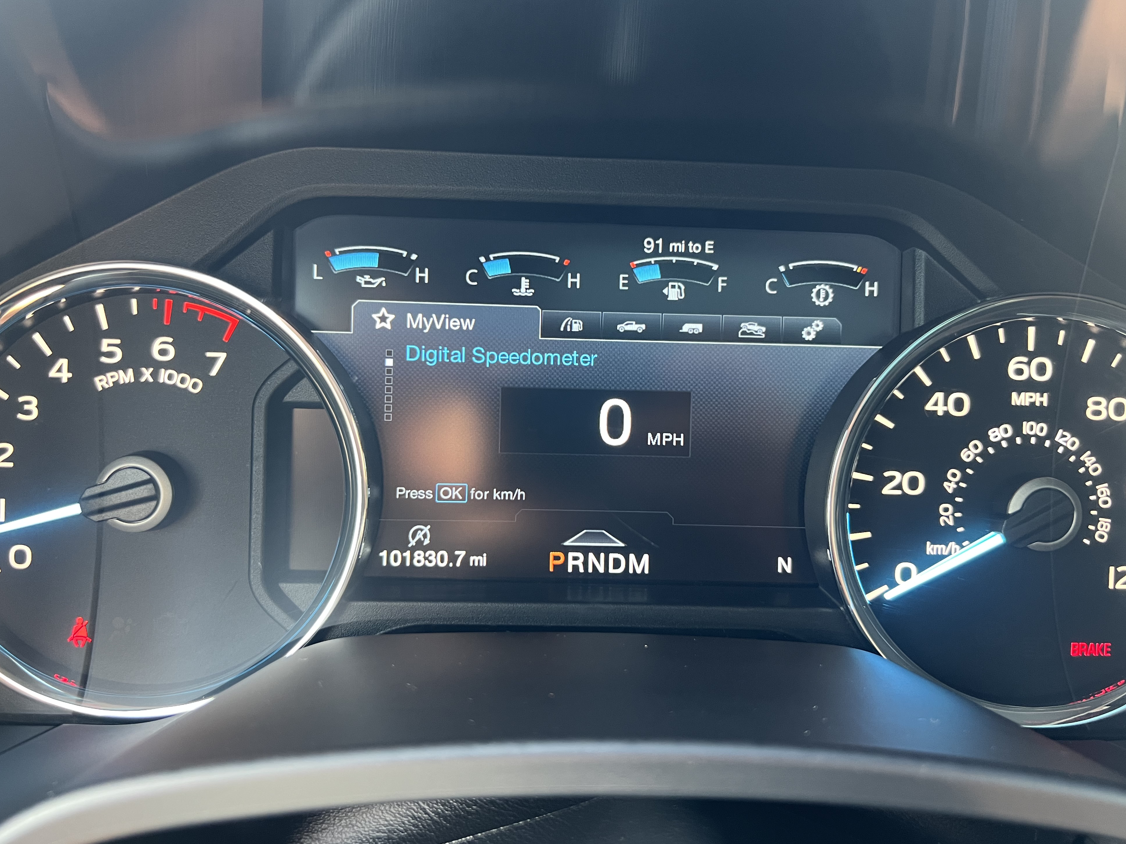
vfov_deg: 51.3
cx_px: 571
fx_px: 878
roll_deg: +0.7
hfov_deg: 65.3
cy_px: 408
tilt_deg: -25.0
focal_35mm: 27
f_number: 1.5
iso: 250
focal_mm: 5.7
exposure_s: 1/60
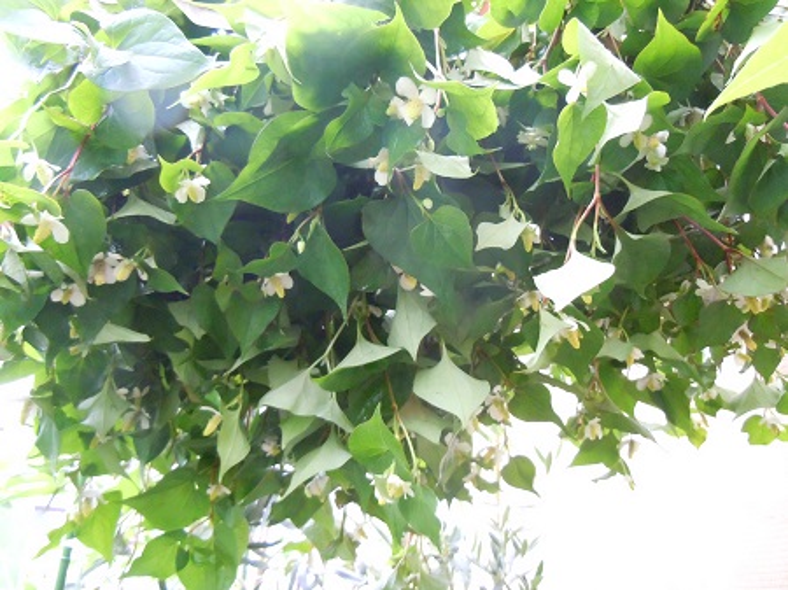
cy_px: 295
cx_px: 394
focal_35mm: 30
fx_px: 683
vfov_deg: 46.8
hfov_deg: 60.0
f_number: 3.5
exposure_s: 1/80
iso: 800
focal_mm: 5.4
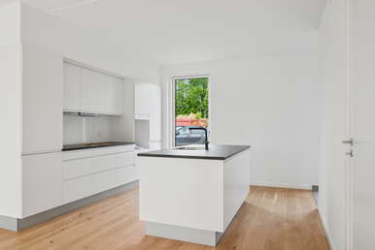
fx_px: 261
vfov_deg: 51.4
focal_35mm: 25
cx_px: 173
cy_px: 125
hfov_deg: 71.4
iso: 640
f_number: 9
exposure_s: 1/200
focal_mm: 23
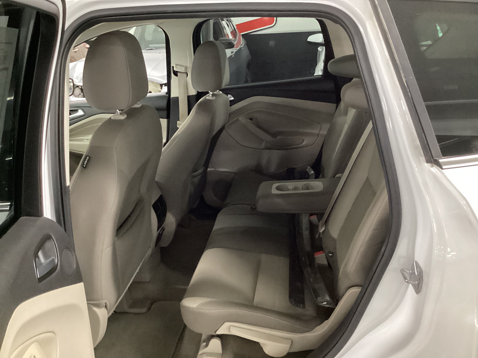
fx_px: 428
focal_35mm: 31
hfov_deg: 58.4
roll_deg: +2.0
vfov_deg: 45.4
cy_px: 179
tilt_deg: -22.4
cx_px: 239
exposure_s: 1/24
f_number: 2.4
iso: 640
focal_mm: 3.3
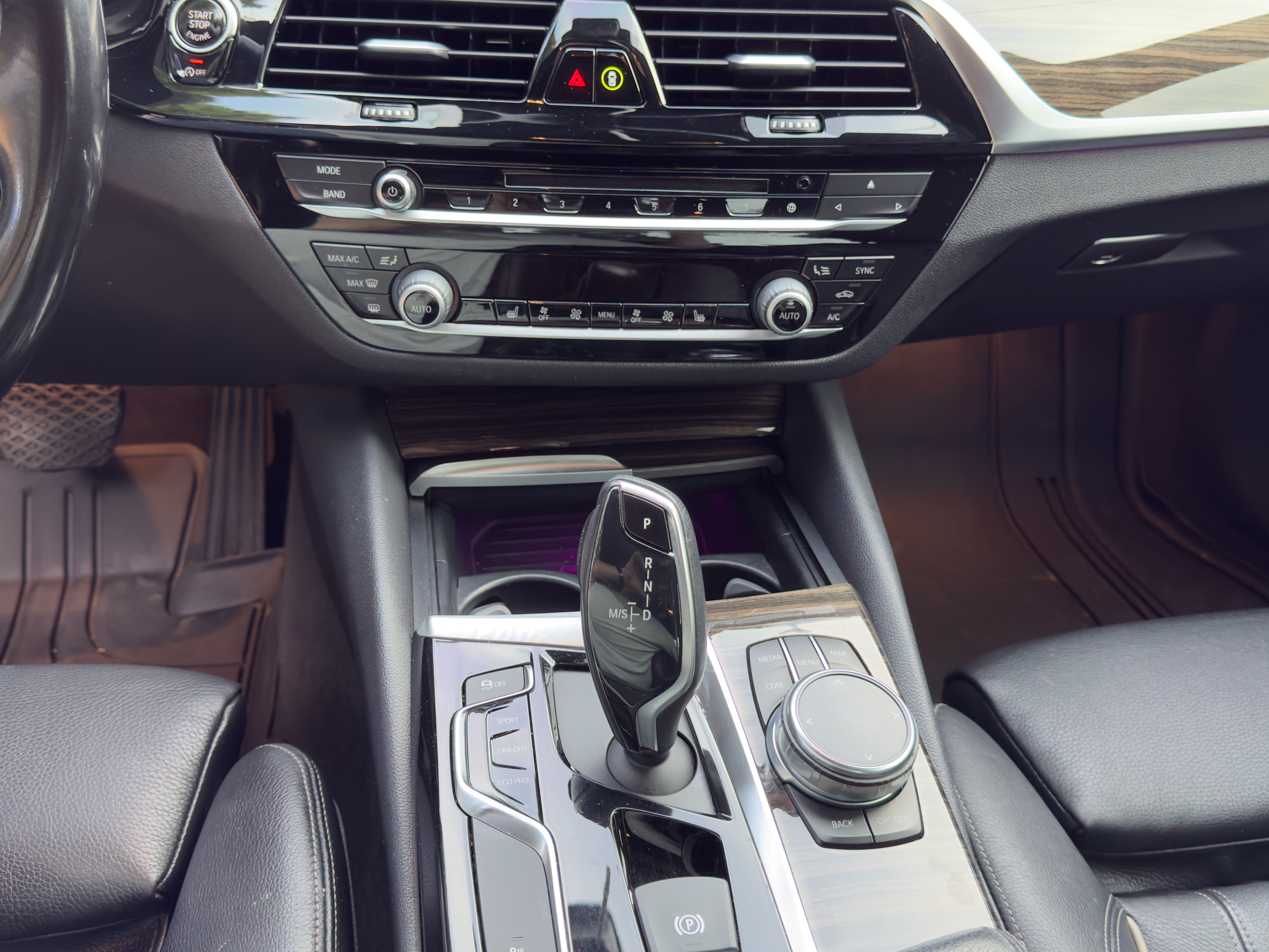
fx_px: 1283
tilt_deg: -33.0
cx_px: 634
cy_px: 476
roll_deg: +1.0
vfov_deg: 40.7
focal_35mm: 35
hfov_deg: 52.6
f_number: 1.78
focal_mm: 6.76
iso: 250
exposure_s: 1/41
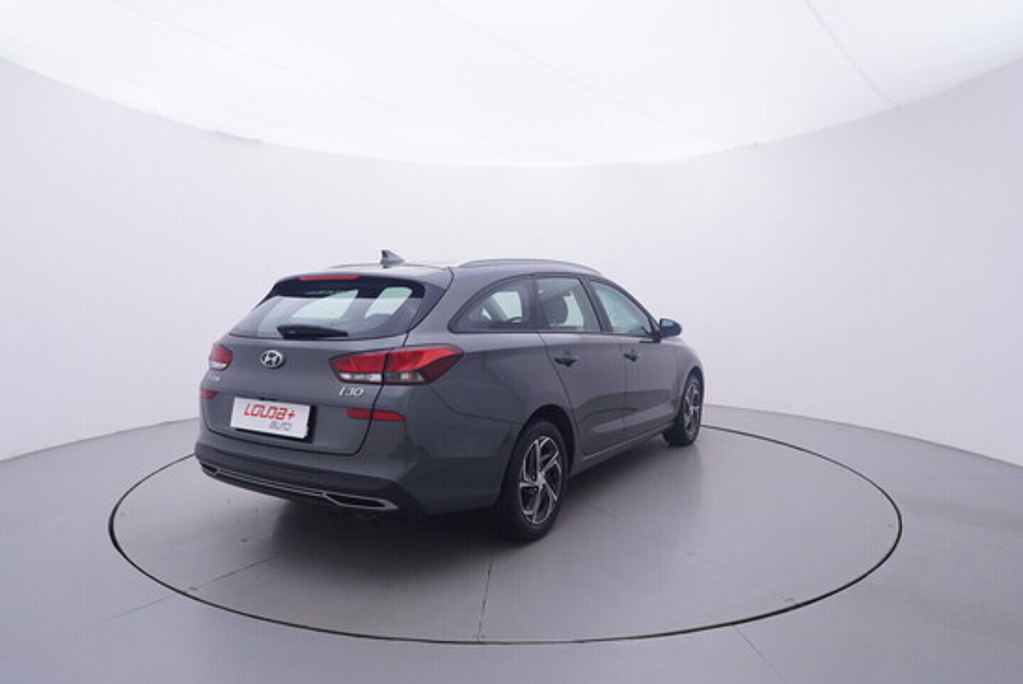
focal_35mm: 22
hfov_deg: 77.3
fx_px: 640
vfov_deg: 56.2
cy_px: 342
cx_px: 512
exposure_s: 1/80
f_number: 5
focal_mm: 15
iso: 200
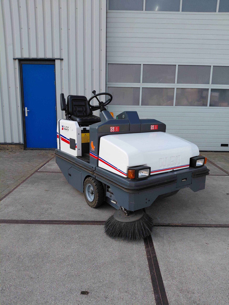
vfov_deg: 69.4
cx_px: 114
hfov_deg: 54.9
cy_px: 152
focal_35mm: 25
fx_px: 221
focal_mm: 4.69
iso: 50
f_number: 1.8
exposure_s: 1/1352
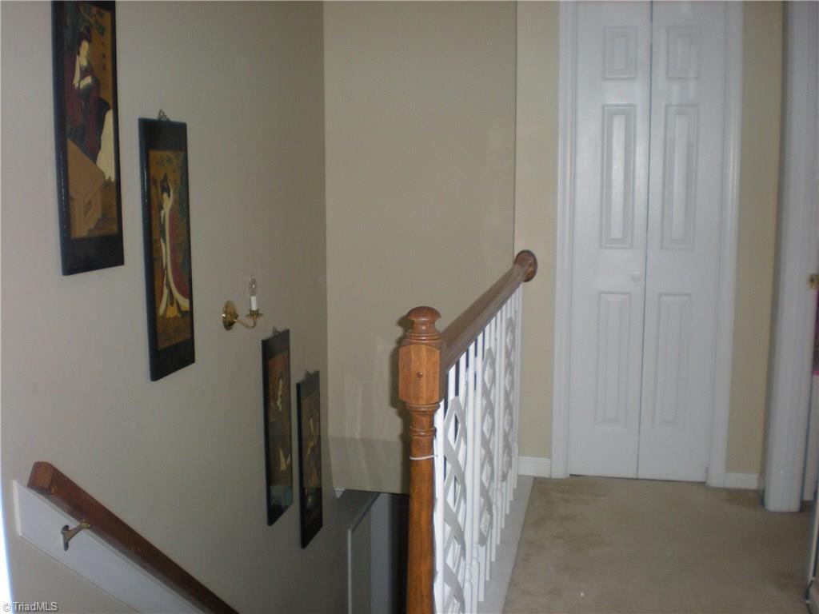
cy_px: 307
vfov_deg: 37.7
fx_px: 899
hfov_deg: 49.0
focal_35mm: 38
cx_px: 410
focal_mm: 6.3
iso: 171
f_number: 3.1
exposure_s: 1/60
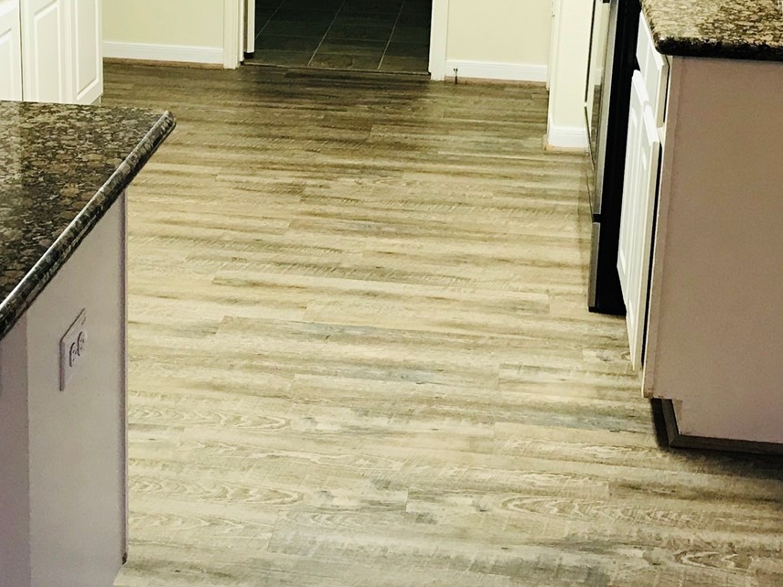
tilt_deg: -14.7
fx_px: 1516
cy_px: 112
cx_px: 342
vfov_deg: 21.6
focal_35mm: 67
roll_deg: -2.2
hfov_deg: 28.9
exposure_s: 1/24
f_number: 1.8
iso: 40
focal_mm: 3.99
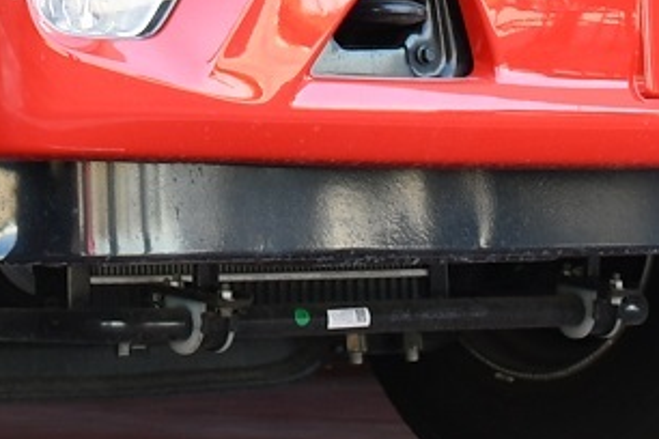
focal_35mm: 226
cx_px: -125
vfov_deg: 5.7
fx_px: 4137
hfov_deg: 9.0
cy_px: -807
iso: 140
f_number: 6.3
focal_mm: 24
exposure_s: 1/40
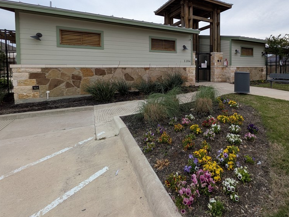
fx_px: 159
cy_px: 72
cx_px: 179
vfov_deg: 66.8
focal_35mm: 19
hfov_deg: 83.2
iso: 48
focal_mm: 1.85
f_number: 2.2
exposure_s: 1/1577
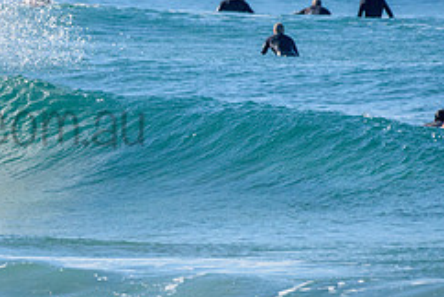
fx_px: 18115
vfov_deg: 0.9
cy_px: 95
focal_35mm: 1467
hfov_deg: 1.4
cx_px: -118
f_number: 5.6
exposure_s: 1/8000
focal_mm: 500
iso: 560
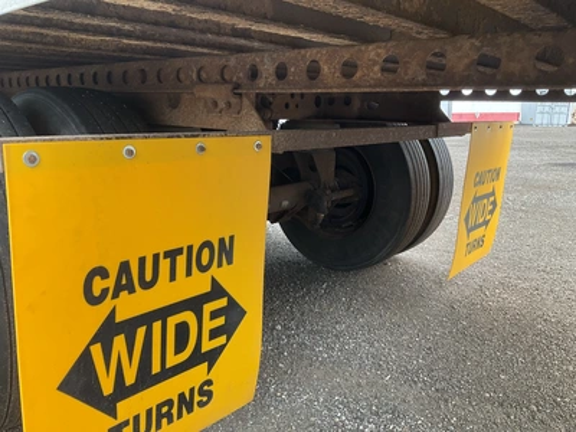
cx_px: 288
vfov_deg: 48.2
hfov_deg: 61.7
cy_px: 216
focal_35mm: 29
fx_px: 483
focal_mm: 3
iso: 20
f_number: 1.8
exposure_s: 1/123
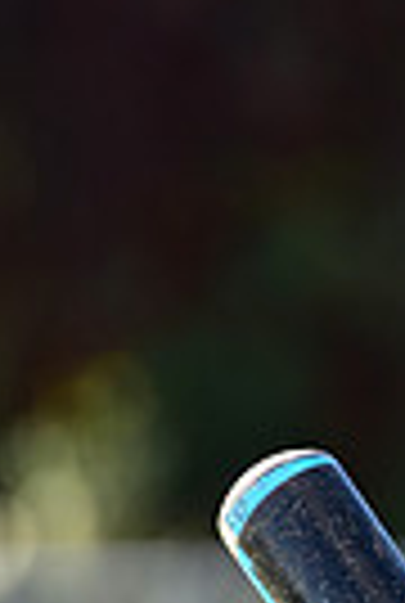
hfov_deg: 1.7
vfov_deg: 2.5
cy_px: 1152
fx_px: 13782
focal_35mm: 821
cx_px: 835
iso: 80
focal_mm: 190
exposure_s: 1/200
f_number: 5
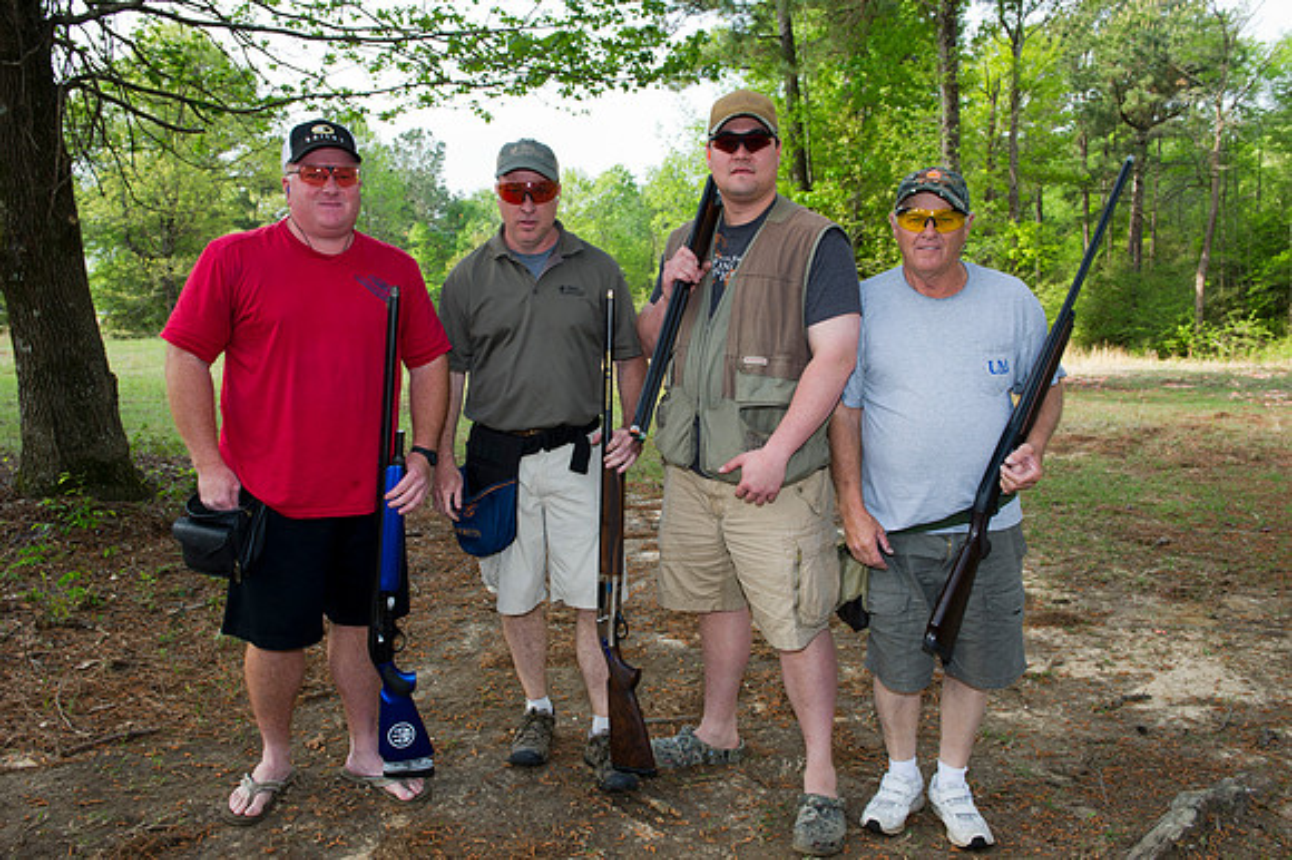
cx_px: 646
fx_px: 968
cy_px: 430
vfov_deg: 47.9
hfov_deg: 67.4
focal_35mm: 27
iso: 400
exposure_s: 1/200
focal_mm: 27
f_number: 8
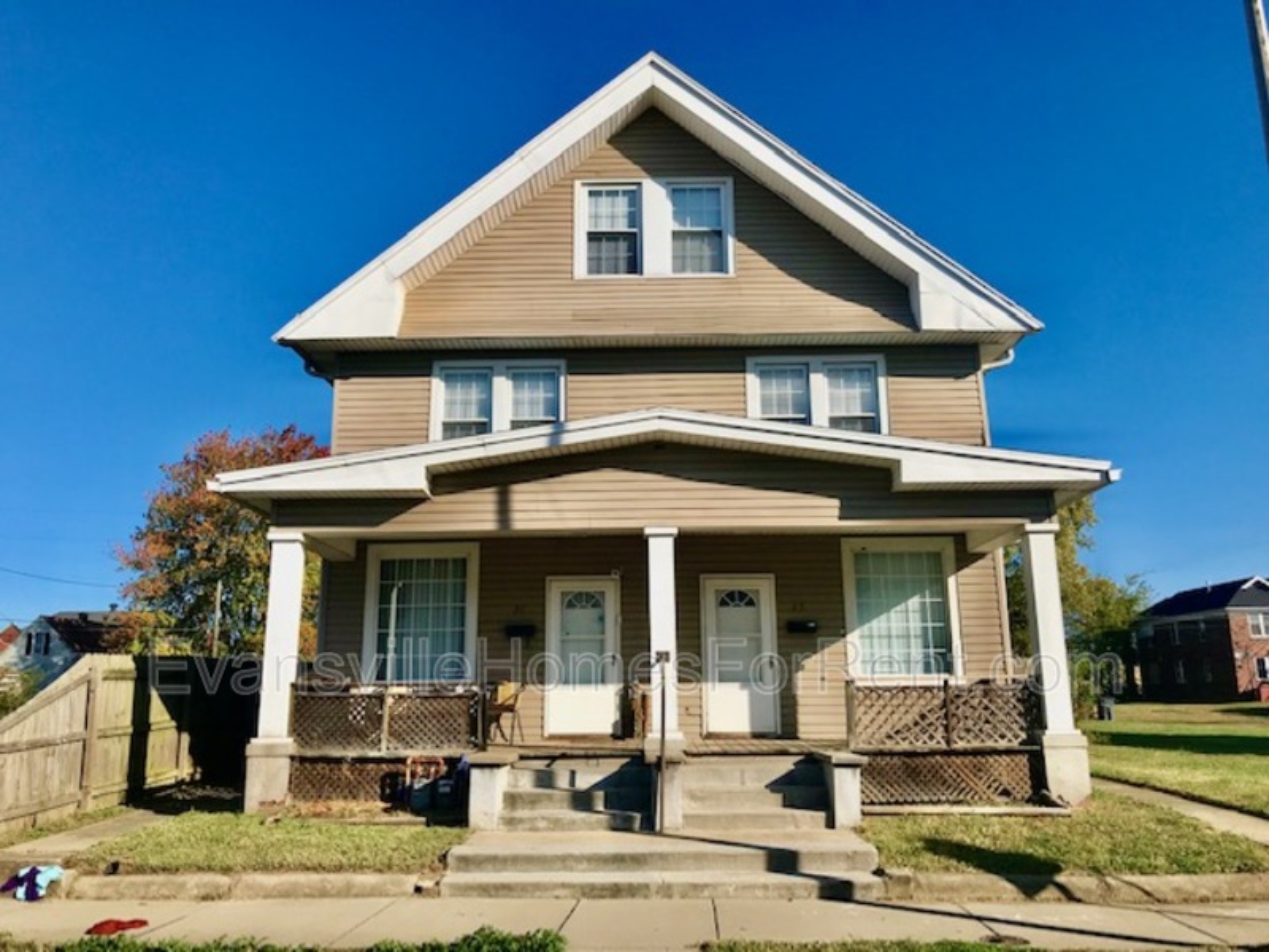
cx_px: 634
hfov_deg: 63.4
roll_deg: +1.1
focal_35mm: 28
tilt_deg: +12.2
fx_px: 1026
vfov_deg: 49.7
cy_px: 476
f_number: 1.8
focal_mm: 3.99
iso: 20
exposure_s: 1/3690
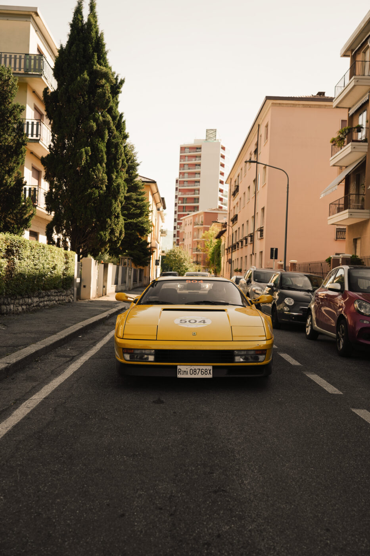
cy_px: 278
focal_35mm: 33
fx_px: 509
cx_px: 185
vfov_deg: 57.2
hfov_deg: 40.0
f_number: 4
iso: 100
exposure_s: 1/200
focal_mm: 33
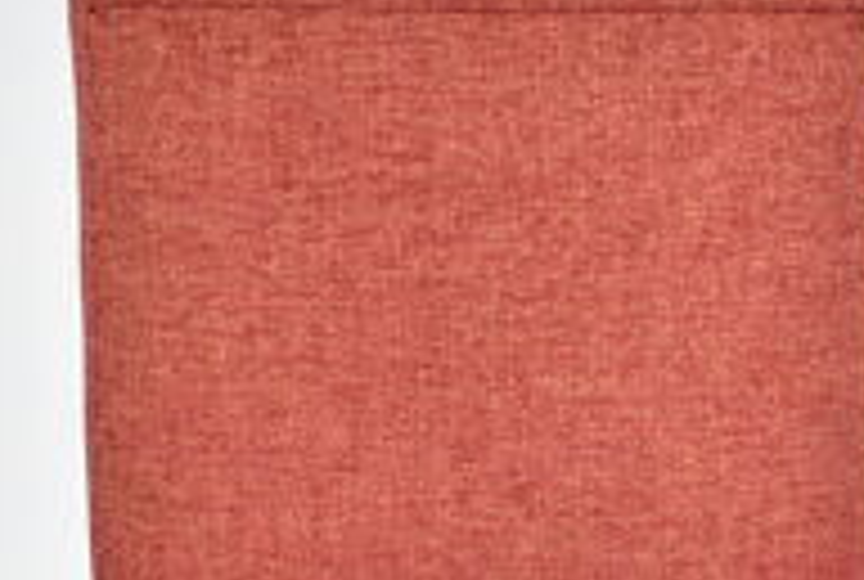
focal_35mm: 131
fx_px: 3151
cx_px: 612
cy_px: 735
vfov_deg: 10.3
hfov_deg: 15.6
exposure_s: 1/125
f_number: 4.2
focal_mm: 28
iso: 1100
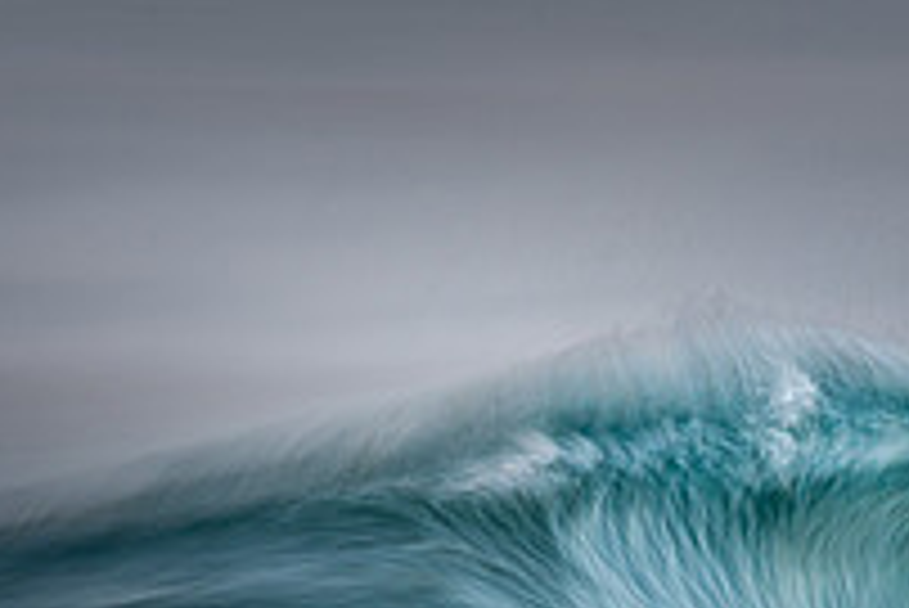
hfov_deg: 1.0
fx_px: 54375
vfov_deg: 0.6
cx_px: 814
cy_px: 795
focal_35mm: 2152
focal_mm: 500
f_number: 14
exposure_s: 1/6
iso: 100
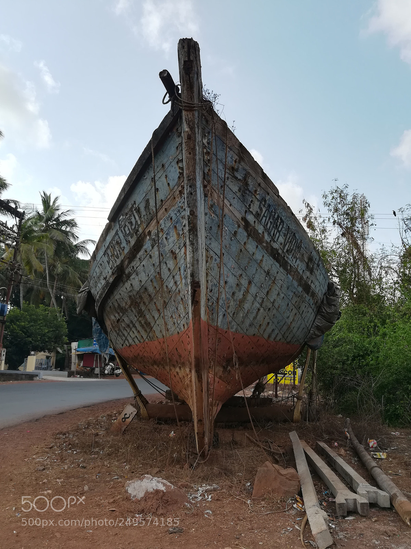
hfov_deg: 53.1
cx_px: 206
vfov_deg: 67.3
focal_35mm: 26
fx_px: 412
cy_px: 274
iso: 50
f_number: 2.2
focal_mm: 3.83
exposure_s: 1/291
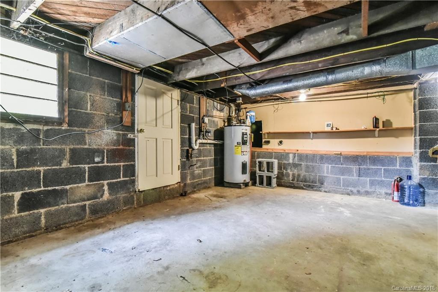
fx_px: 195
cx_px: 219
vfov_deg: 73.8
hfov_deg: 96.7
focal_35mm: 16
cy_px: 146
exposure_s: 1/50
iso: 4000
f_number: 7.1
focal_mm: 16
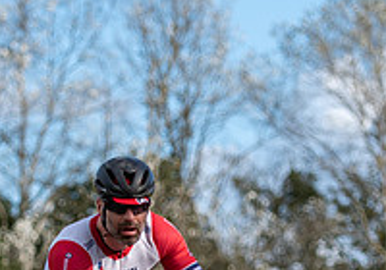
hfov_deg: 5.2
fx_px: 4269
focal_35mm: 392
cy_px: 284
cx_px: 147
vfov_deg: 3.6
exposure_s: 1/2500
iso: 160
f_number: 2.8
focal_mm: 102
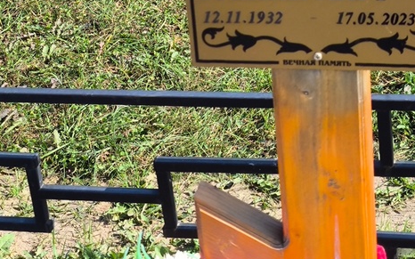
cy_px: 11
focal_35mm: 91
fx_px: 1029
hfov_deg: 22.8
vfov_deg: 14.2
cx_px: 251
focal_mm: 4.71
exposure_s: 1/579
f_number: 1.7
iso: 50
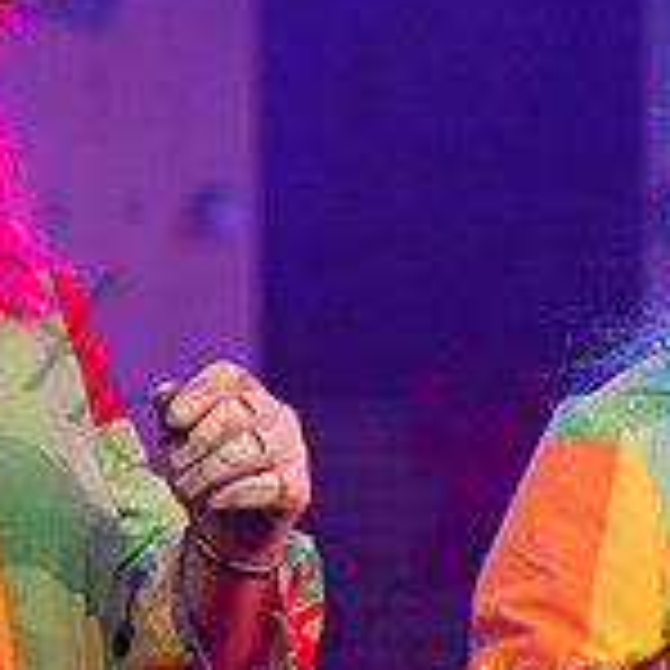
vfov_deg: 6.4
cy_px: 265
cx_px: -63
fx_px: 5956
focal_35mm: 272
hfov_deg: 6.4
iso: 1000
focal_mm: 82
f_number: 2.8
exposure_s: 1/320
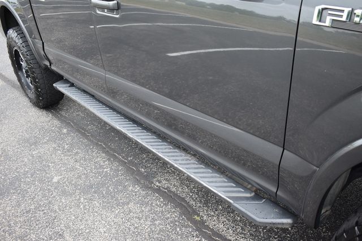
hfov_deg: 57.2
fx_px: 332
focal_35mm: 33
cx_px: 181
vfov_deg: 40.0
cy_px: 120
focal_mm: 22
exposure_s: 1/250
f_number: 3.8
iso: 560
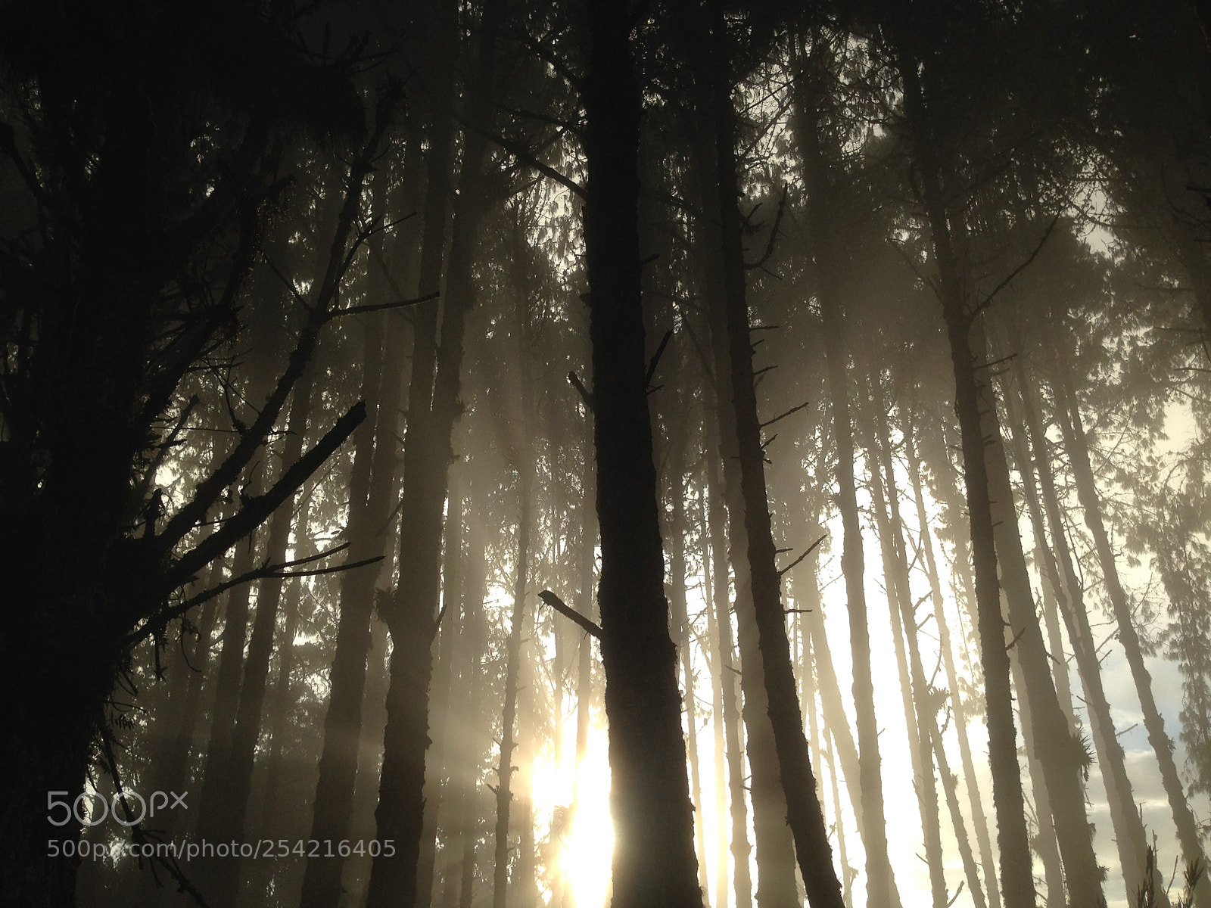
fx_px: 1154
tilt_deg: +27.8
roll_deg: +0.6
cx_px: 606
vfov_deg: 42.9
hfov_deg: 55.4
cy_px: 454
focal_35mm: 33
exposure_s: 1/1466
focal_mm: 4.12
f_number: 2.4
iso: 50
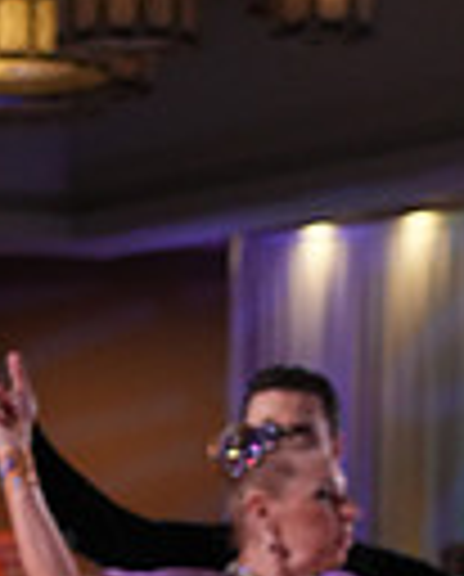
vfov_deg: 8.8
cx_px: -331
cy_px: 990
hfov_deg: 7.2
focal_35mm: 212
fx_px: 3626
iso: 2000
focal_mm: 50
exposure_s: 1/500
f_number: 4
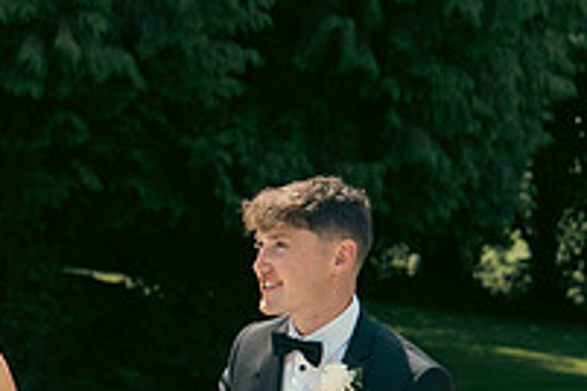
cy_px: 381
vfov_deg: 11.0
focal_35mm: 124
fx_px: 2022
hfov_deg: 15.8
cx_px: -131
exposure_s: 1/1250
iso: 200
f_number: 3.5
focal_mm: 43
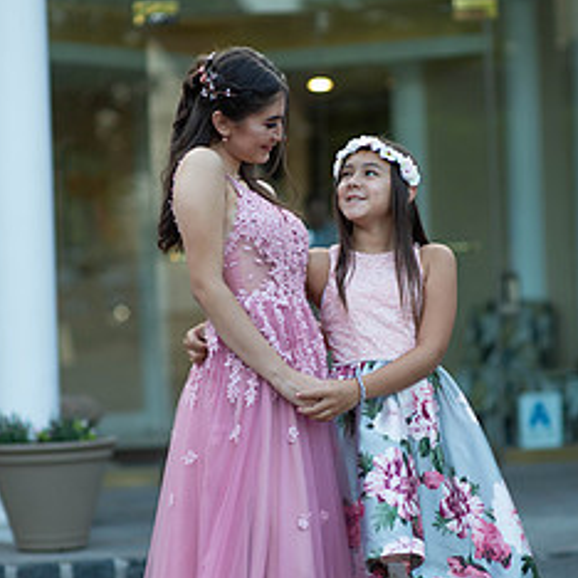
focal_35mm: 139
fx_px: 2626
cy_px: 390
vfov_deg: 12.5
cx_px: 322
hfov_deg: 12.6
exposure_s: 1/800
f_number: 2
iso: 250
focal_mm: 85
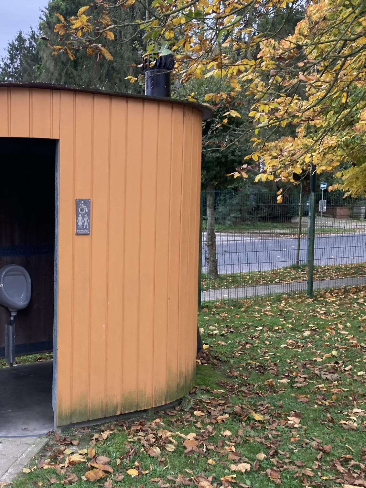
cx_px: 83
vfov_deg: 49.0
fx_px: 536
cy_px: 247
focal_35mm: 38
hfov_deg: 36.7
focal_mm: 3.99
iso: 40
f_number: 1.8
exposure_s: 1/120
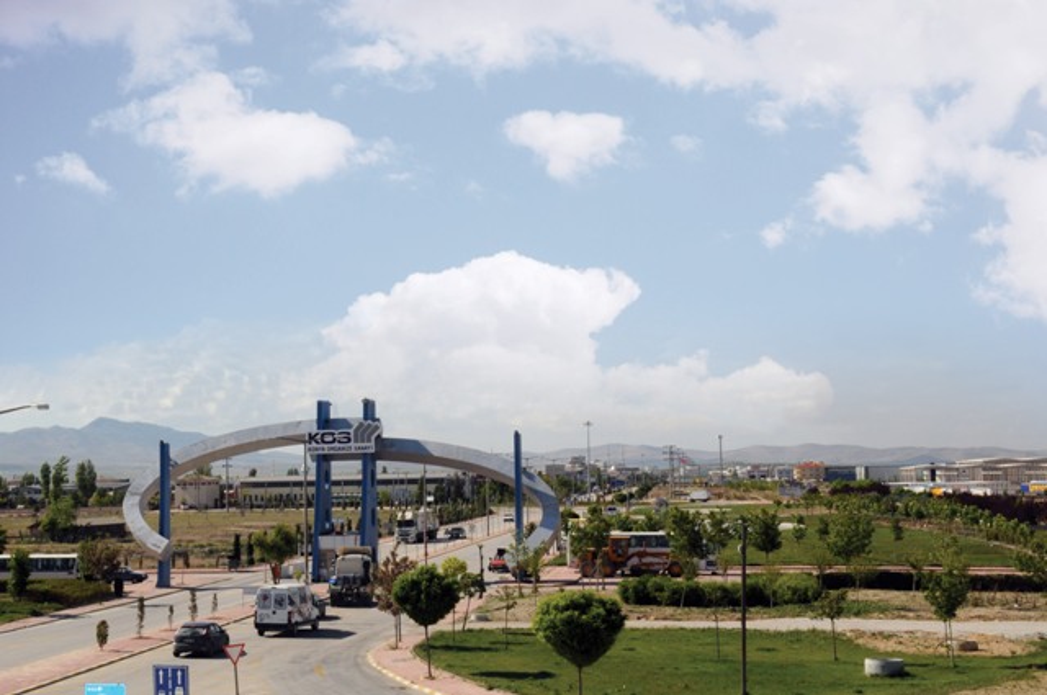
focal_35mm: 52
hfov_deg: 37.9
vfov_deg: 25.7
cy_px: 348
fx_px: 1525
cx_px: 524
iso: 400
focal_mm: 35
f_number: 22
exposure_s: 1/250
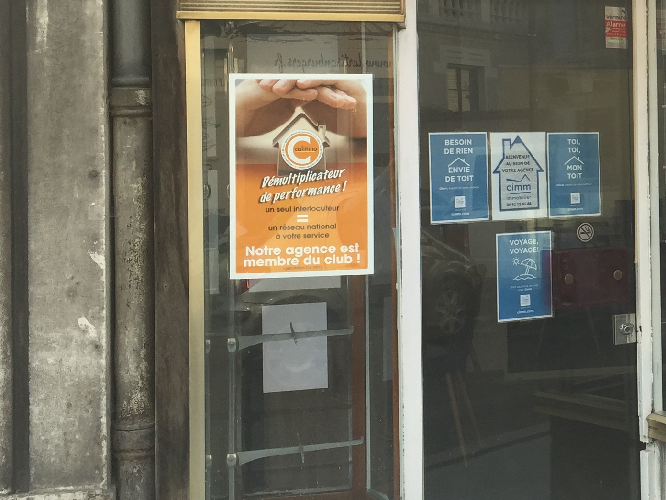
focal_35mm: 68
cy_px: 161
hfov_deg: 26.4
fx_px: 1308
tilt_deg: +1.8
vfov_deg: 21.5
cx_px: 731
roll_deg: -0.1
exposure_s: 1/135
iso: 32
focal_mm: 4.15
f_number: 2.2
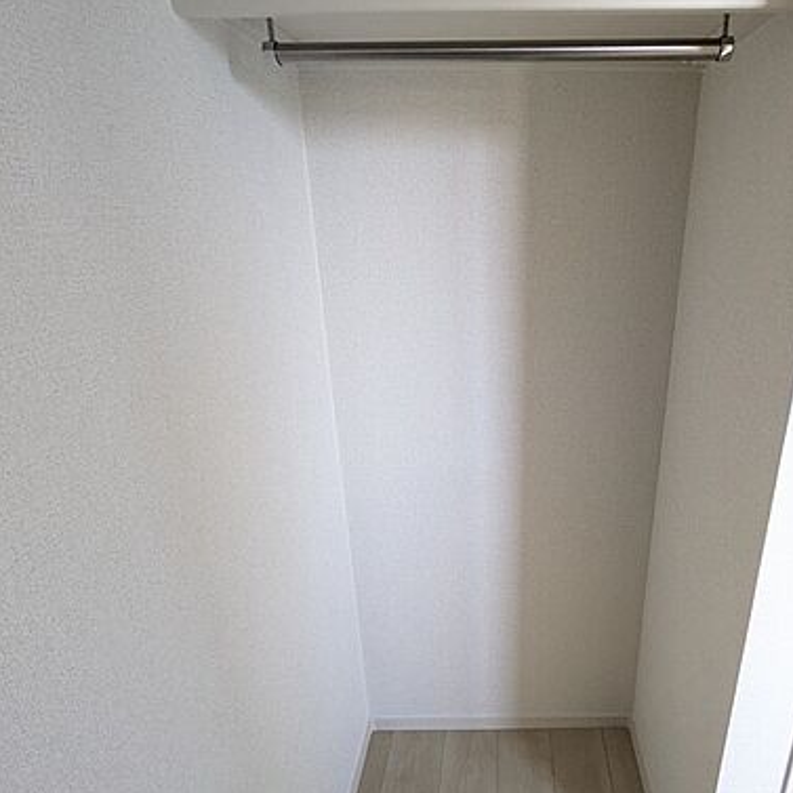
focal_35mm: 21
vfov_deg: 72.1
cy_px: 398
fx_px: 544
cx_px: 500
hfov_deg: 70.9
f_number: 2.2
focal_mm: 1.83
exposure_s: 1/30
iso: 277
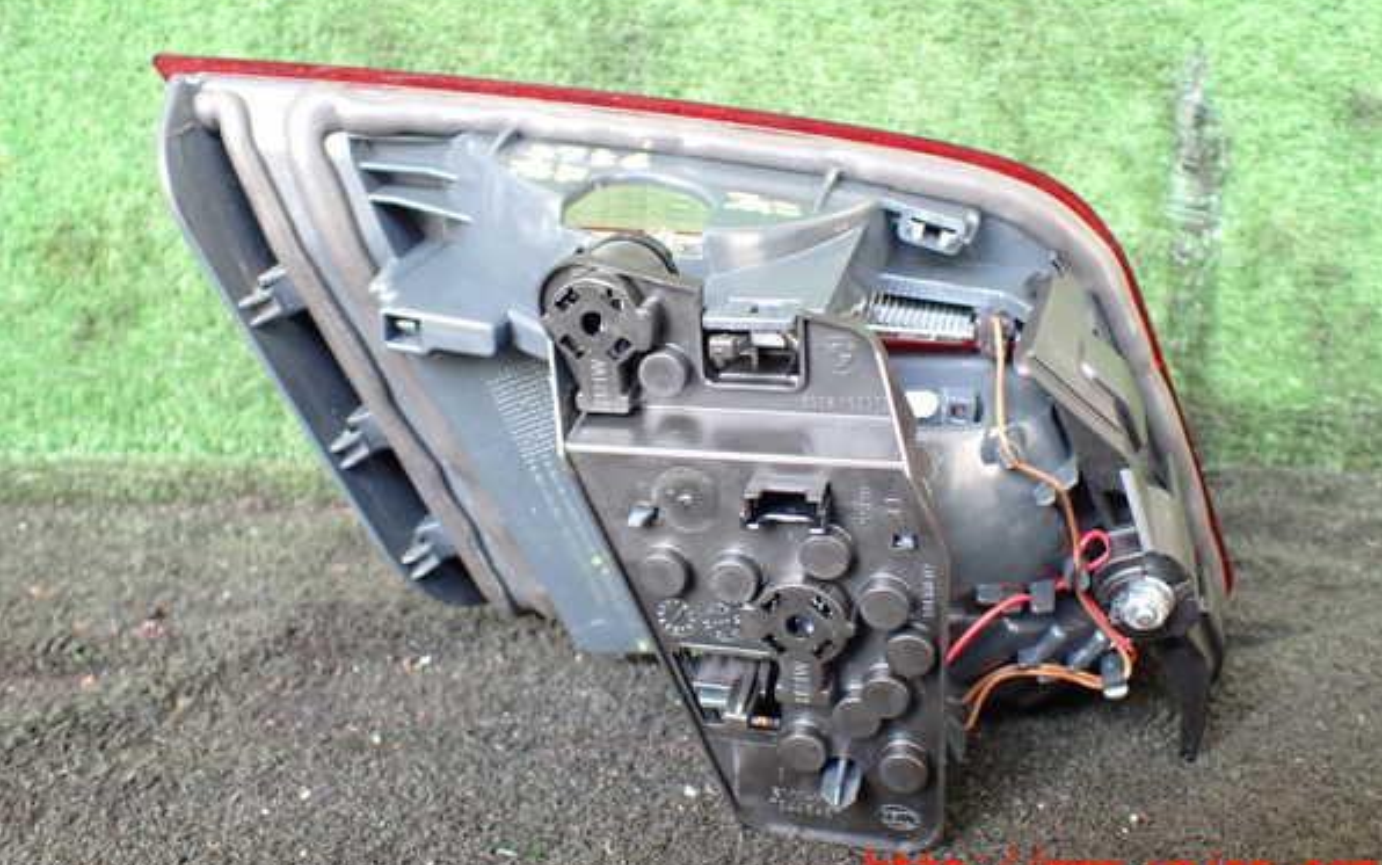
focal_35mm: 32
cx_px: 693
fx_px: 1206
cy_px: 380
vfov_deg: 39.4
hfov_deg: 59.6
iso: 800
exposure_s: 1/100
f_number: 2.3
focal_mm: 5.4
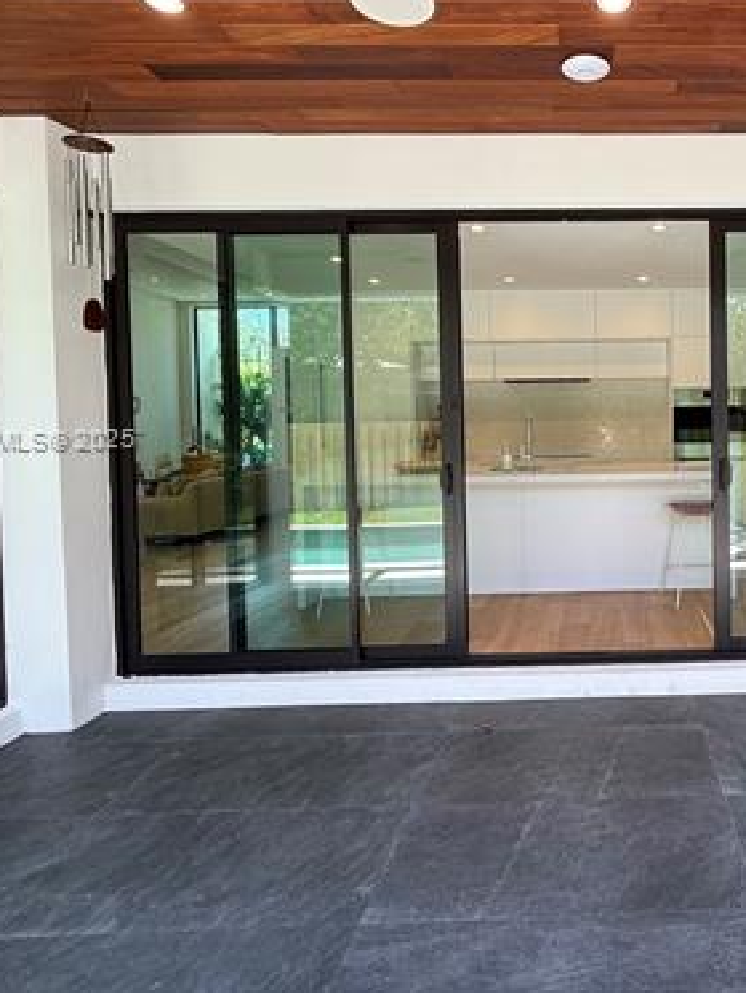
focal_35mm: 24
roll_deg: +0.8
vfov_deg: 71.3
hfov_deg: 52.2
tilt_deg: -1.0
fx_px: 689
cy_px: 439
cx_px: 623
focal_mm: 2.22
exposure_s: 1/146
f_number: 2.2
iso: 50
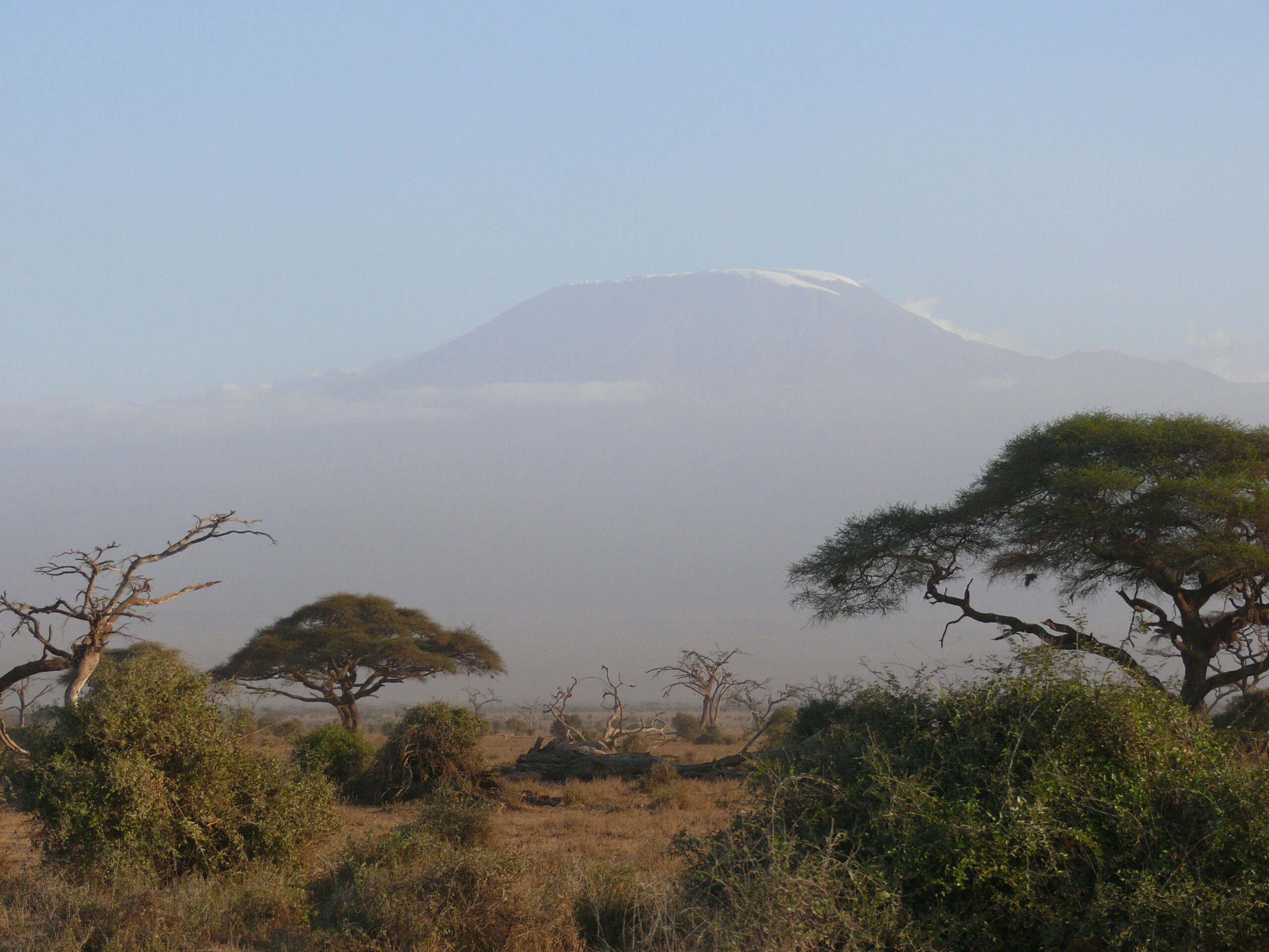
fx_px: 4216
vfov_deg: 12.9
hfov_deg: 17.1
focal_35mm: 115
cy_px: 476
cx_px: 634
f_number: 3.6
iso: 100
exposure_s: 1/640
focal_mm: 21.7
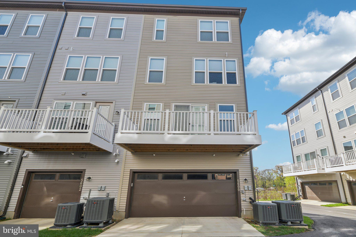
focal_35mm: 14
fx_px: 138
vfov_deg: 81.2
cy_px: 118
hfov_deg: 104.3
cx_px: 178
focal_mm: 14
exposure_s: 1/125
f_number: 8
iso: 100
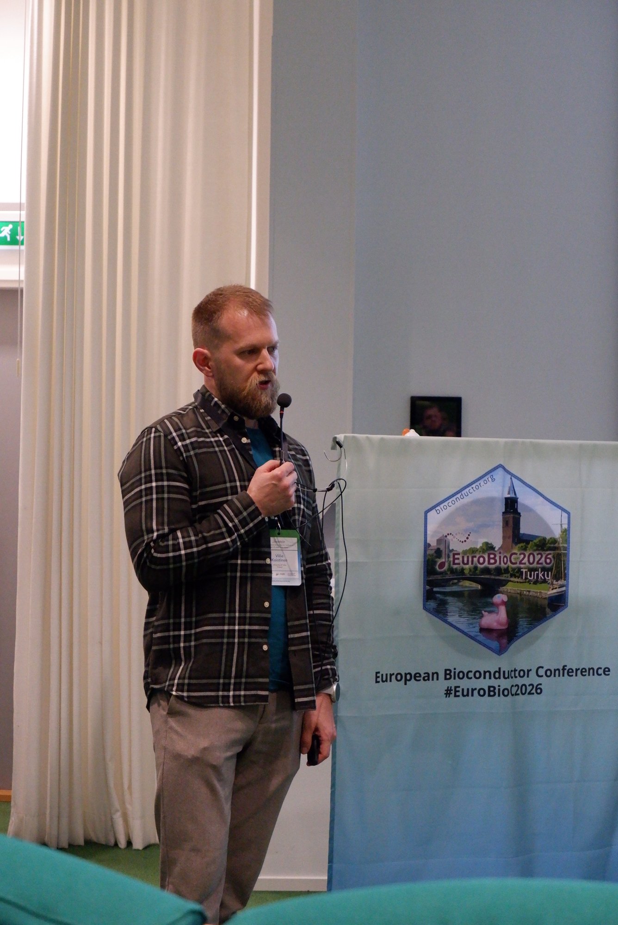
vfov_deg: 30.5
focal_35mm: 66
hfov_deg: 20.6
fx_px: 1697
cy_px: 462
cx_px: 309
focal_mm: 44.5
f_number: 5.6
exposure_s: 1/180
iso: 6400
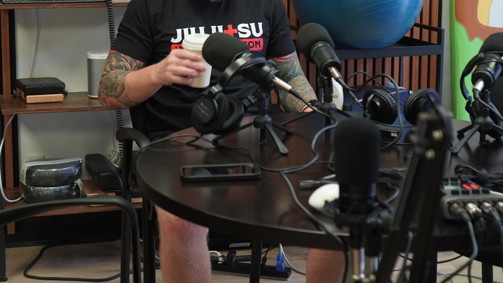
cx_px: 217
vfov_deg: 17.3
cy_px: 54
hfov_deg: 30.5
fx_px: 920
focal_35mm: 69
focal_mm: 41
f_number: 4.5
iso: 4000
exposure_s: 1/160
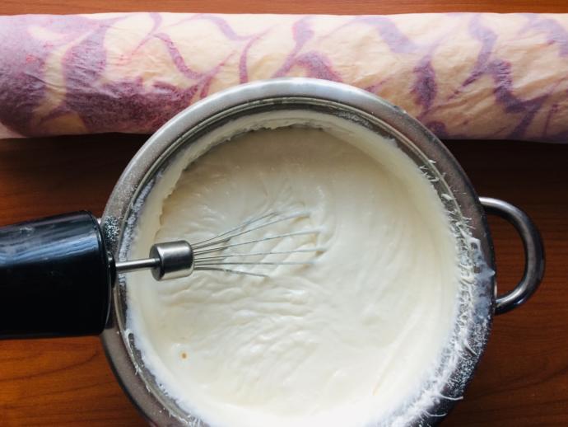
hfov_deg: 61.6
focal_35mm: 29
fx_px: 476
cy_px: 214
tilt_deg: -85.5
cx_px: 284
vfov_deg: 48.3
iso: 40
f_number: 2.2
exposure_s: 1/33
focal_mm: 4.15
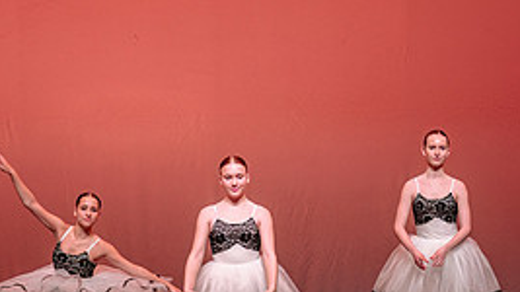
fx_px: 2977
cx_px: 223
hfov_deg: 10.0
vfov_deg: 5.6
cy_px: 183
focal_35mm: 216
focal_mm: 86
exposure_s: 1/400
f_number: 2.8
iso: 1000
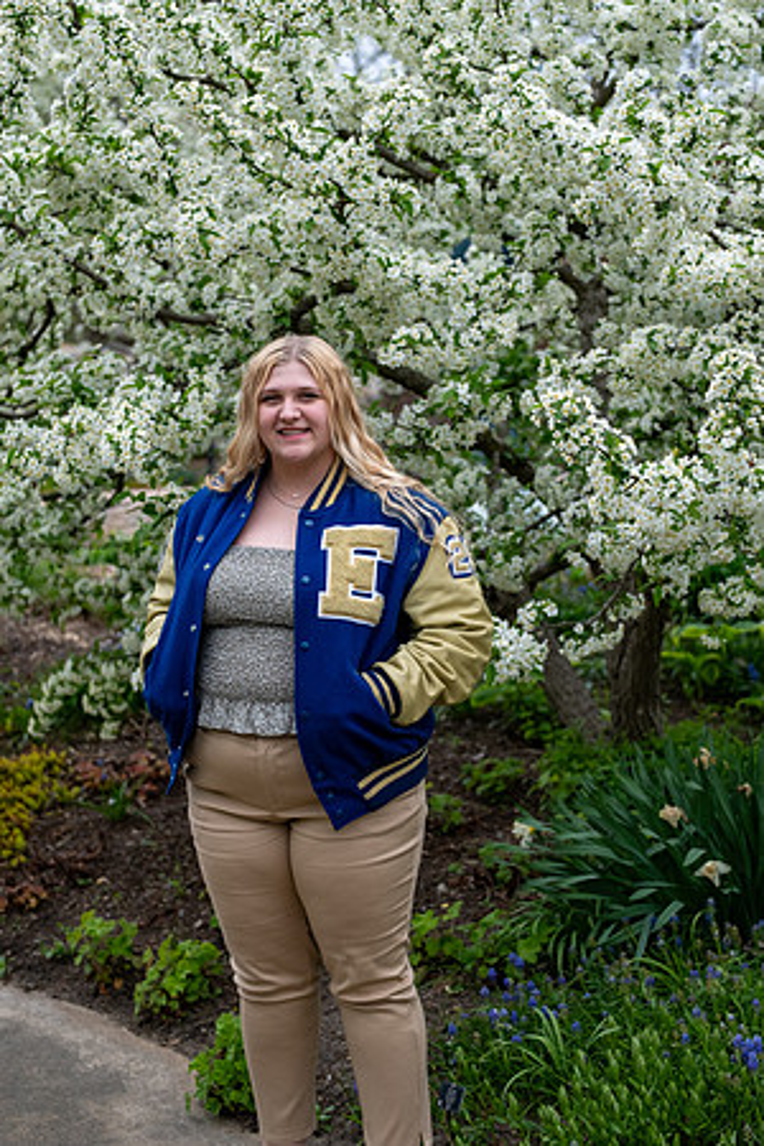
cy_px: 573
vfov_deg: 27.0
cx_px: 382
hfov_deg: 18.2
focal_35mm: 75
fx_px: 2387
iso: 250
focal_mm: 50
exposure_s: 1/500
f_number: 2.8
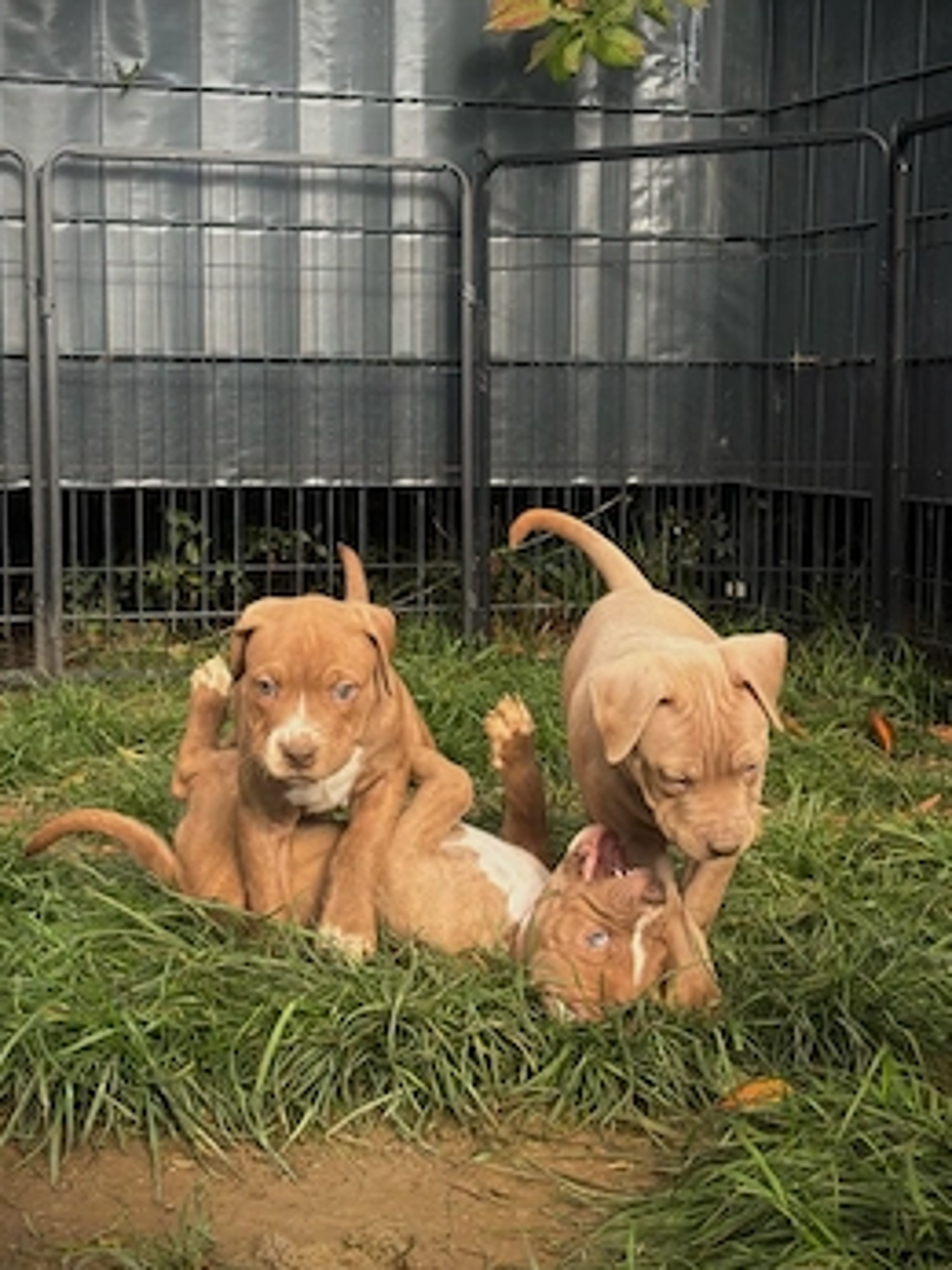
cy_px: 633
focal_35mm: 60
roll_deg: +0.0
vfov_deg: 32.2
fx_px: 2201
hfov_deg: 24.4
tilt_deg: -5.4
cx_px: 465
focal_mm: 5.96
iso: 32
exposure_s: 1/438
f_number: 1.6
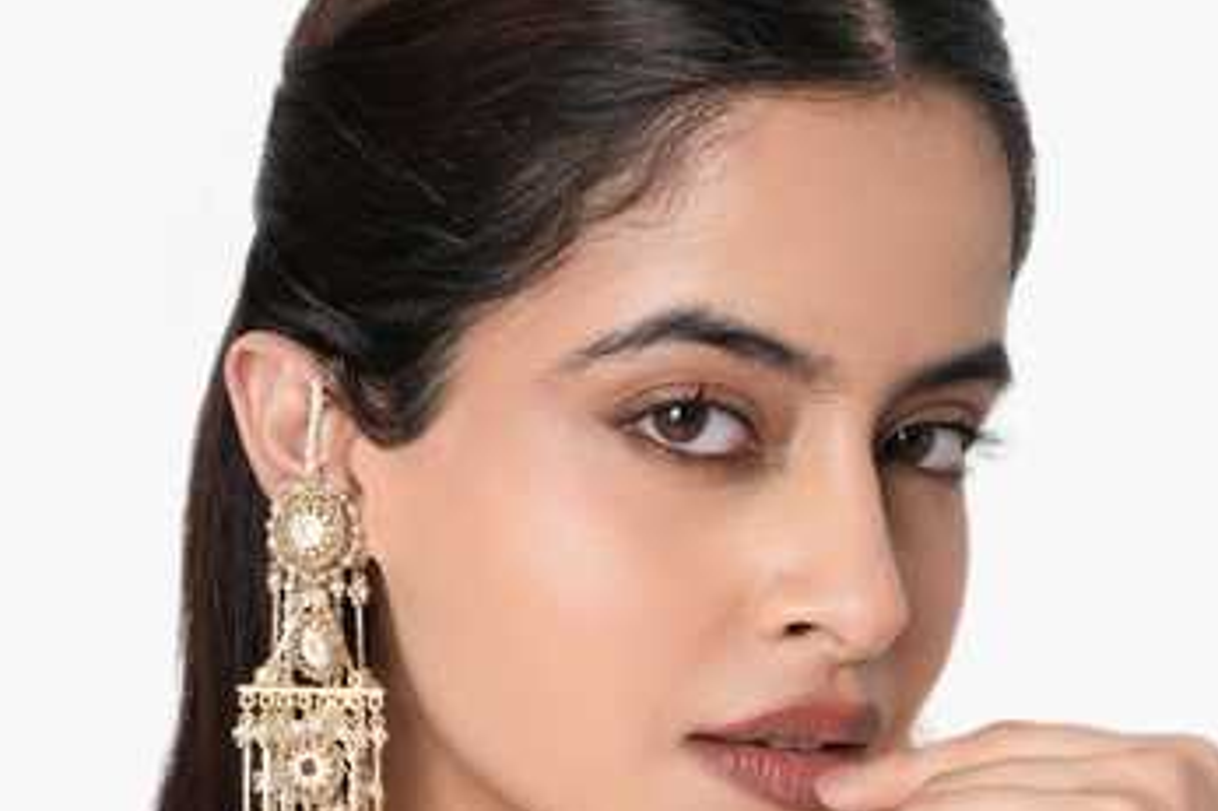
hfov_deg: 37.5
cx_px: 611
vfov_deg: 24.9
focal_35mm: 53
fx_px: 1792
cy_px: 686
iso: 125
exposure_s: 1/125
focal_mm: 35
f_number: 9.5
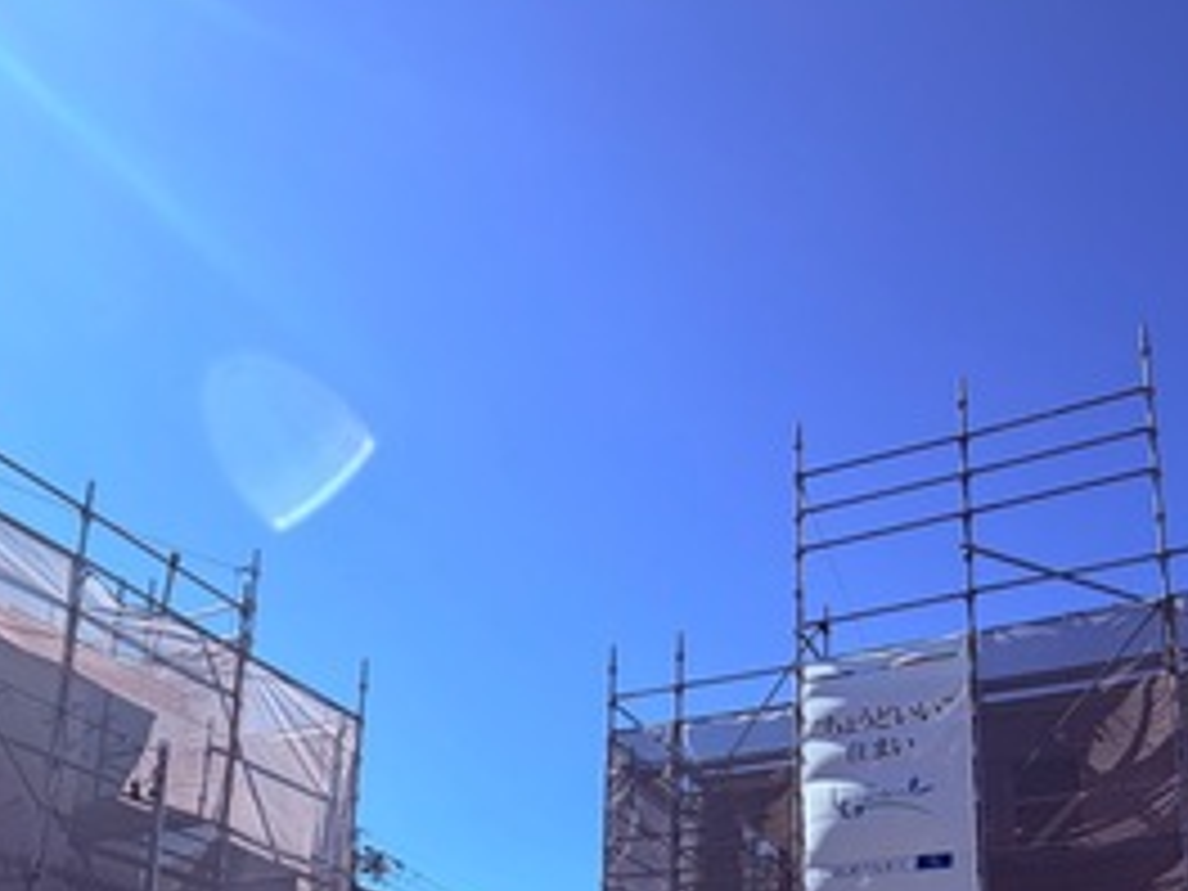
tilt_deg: +13.6
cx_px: 734
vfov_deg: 36.4
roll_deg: -1.8
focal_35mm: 34
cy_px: 945
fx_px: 1167
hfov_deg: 53.4
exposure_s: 1/789
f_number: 2.2
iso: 20
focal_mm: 2.22
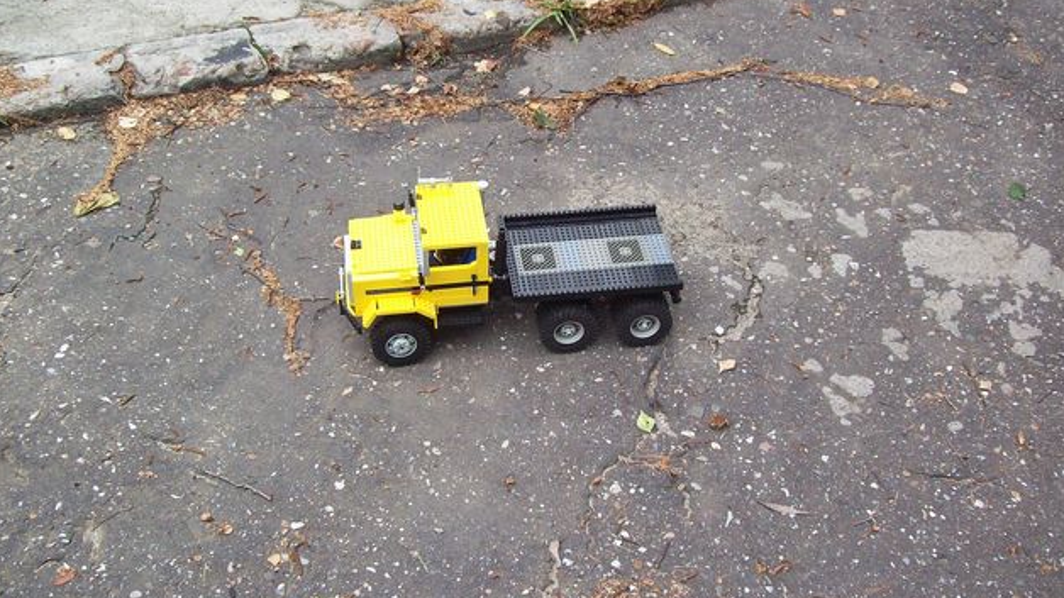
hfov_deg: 50.5
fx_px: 1128
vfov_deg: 29.7
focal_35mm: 40
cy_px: 261
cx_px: 525
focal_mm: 6
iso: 80
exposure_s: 1/270
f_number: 2.7
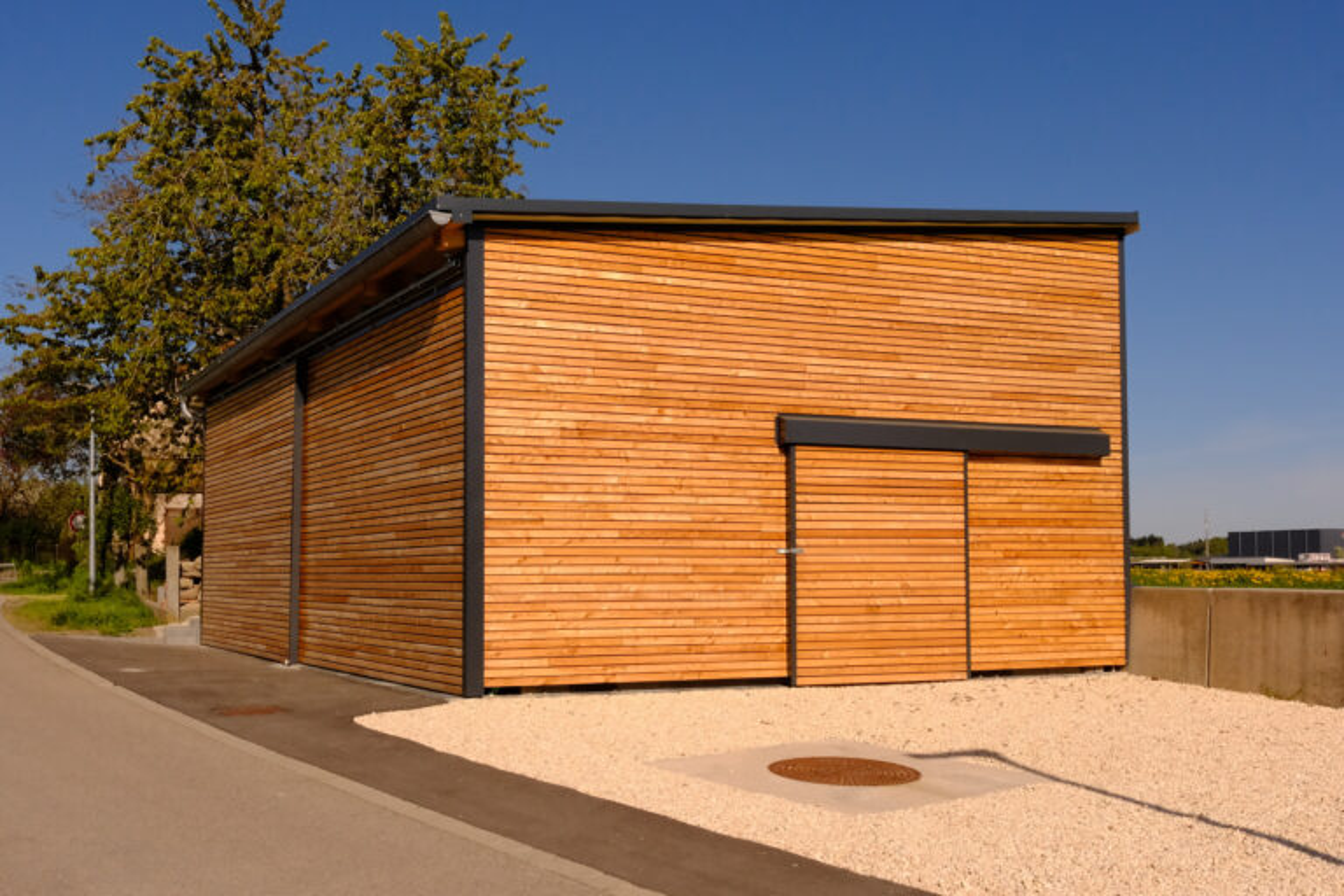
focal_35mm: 33
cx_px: 672
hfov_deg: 57.2
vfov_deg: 40.0
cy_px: 448
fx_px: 1232
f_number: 14
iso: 1600
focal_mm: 22
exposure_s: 1/2000
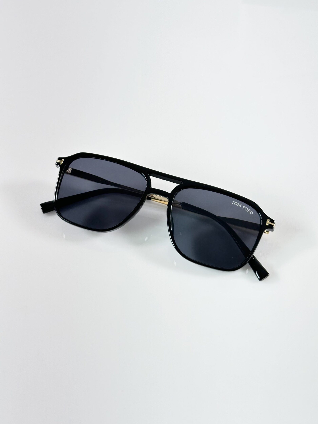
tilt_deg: -51.8
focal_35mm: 49
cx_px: 160
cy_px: 212
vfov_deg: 38.9
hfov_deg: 29.7
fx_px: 600
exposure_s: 1/100
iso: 80
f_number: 1.78
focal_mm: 6.86
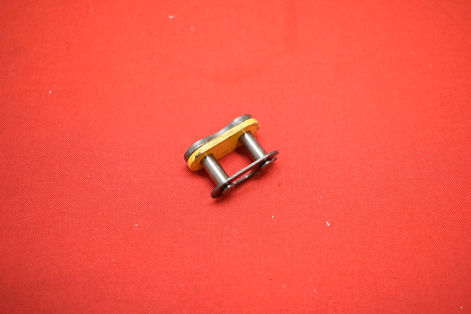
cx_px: 236
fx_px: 550
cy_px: 157
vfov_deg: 31.9
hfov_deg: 46.4
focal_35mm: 42
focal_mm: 28
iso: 2000
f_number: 5
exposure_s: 1/125
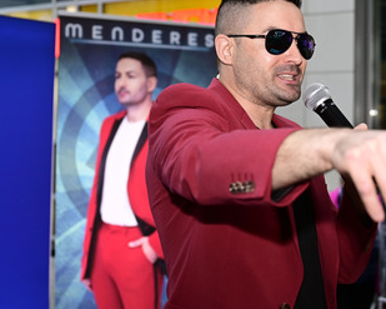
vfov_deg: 29.1
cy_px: 141
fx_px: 594
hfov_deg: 35.4
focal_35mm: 52
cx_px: 275
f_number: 3.2
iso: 640
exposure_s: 1/160
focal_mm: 38
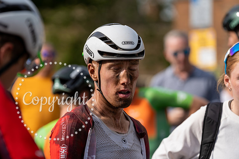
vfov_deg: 6.9
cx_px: 120
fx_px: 1328
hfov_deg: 10.3
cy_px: 80
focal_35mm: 200
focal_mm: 200
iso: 125
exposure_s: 1/1000
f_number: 4
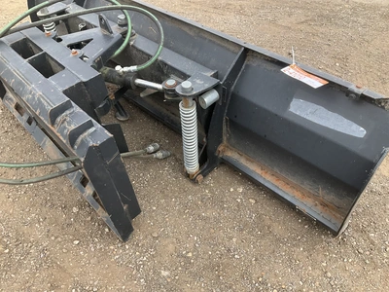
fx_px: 326
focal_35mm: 29
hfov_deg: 61.7
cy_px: 146
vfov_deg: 48.2
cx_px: 194
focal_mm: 3
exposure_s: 1/362
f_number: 1.8
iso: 25
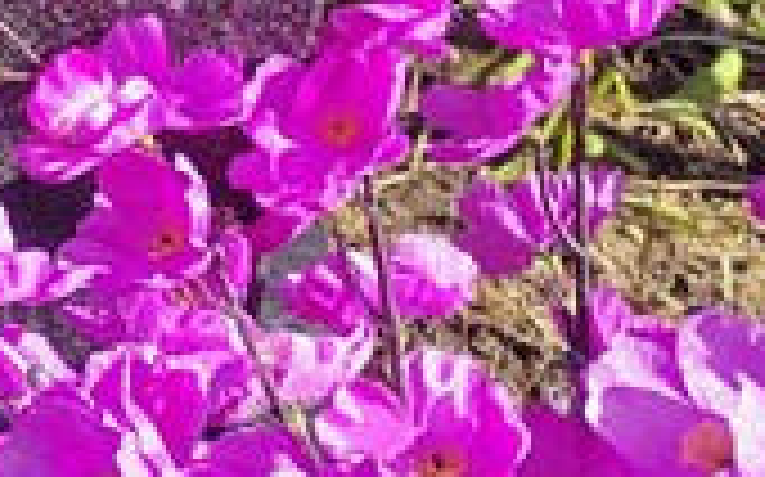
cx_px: -824
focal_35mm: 135
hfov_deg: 13.1
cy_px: -459
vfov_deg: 9.1
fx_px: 2813
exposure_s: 1/1000
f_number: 1.9
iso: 100
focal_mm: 5.52
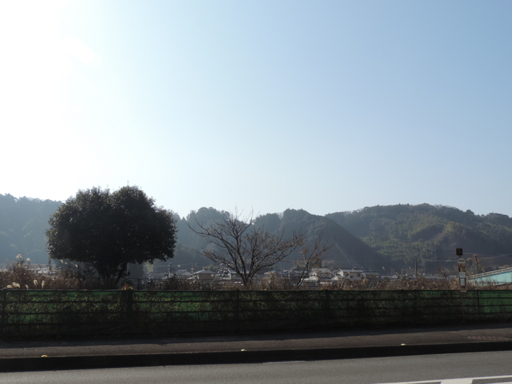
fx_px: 518
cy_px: 192
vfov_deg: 40.7
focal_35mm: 35
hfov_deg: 52.6
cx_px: 256
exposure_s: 1/1250
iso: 80
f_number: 3.3
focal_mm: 6.2
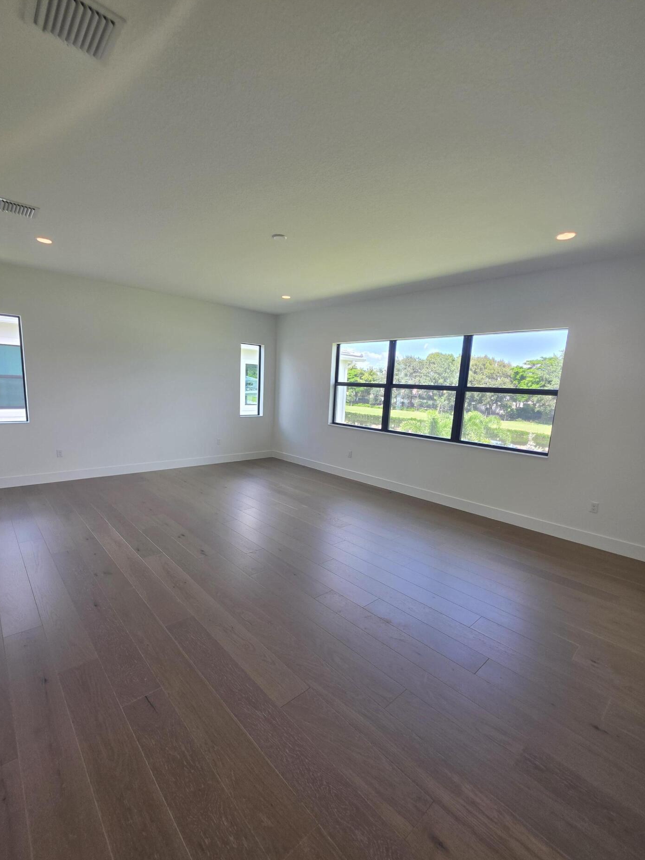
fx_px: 348
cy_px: 451
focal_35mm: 14
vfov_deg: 102.0
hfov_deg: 85.5
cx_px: 300
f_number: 1.9
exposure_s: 1/120
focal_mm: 2.2
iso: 32
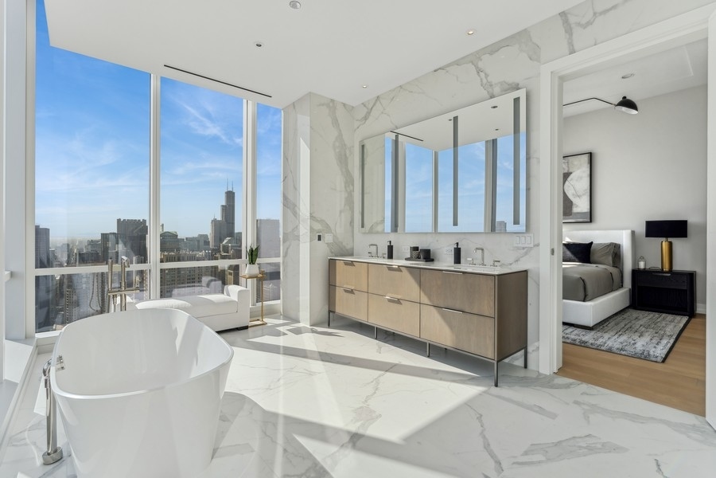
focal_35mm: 16
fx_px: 318
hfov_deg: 96.7
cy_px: 239
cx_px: 358
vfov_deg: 73.7
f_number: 8
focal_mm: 16
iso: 200
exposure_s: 1/500
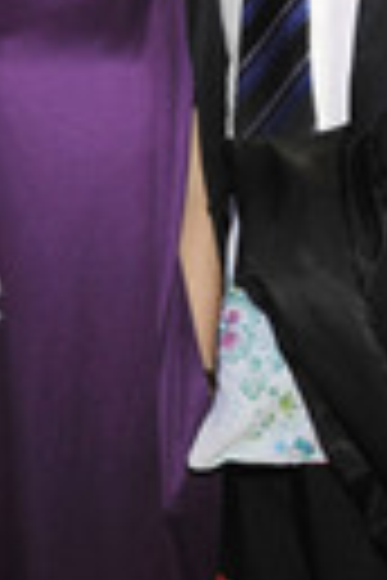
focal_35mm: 112
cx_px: 261
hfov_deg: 12.2
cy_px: 76
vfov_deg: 18.0
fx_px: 1806
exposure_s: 1/160
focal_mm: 36
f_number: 5.6
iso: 3200
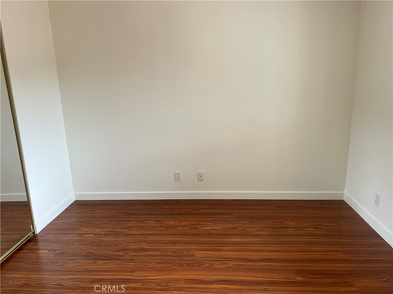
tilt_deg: -13.4
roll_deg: +2.0
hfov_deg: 67.3
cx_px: 196
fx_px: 295
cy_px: 147
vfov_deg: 53.1
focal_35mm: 26
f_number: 1.5
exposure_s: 1/121
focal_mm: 5.7
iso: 50
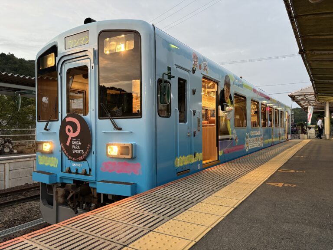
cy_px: 125
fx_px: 250
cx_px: 166
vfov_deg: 53.1
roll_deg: +0.3
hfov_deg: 67.3
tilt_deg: +0.7
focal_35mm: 26
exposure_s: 1/60
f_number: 1.6
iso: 200
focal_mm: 5.96
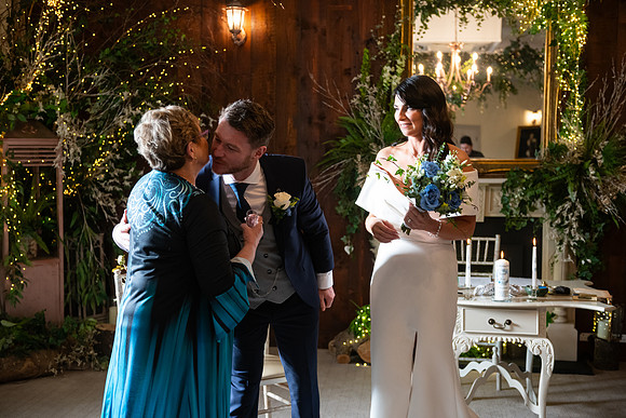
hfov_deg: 41.1
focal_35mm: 48
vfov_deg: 28.1
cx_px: 313
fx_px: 835
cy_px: 209
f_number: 3.5
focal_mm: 48
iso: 800
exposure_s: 1/160
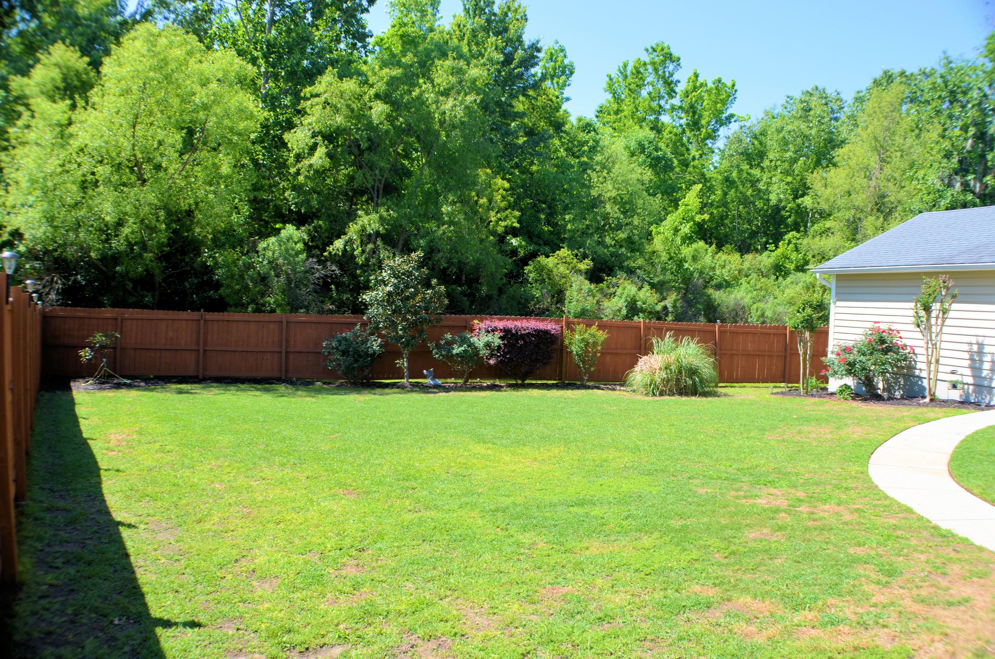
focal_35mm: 33
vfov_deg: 39.8
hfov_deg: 57.3
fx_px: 910
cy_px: 330
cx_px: 498
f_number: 8
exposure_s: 1/250
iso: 200
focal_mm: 22
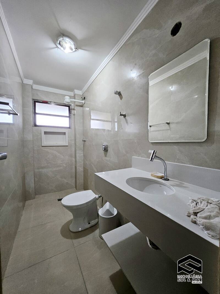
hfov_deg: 89.9
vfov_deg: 106.2
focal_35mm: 13
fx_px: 110
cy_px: 147
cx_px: 110
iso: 250
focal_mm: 1.7
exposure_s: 1/60
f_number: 2.2
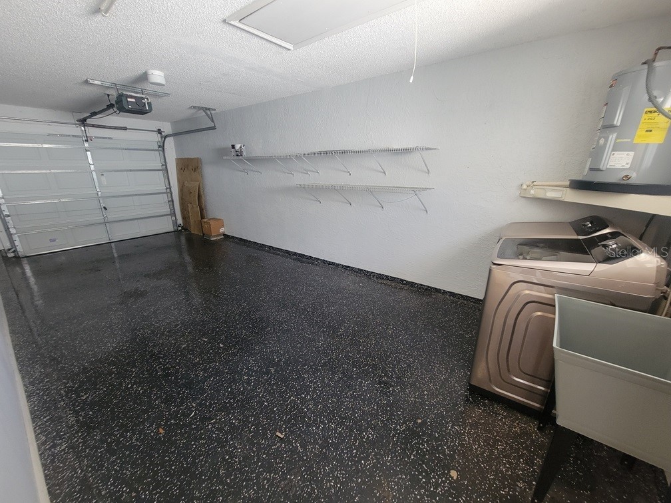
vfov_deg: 89.9
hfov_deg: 106.2
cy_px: 252
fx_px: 252
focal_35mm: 13
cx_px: 336
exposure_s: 1/40
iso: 320
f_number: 2.2
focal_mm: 2.2
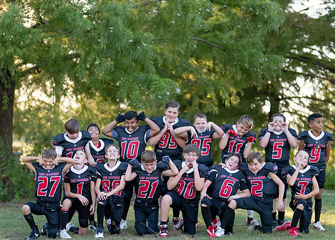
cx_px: 163
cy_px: 164
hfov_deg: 21.9
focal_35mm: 91
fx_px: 866
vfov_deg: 15.7
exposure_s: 1/1250
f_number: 1.2
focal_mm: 50
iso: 200
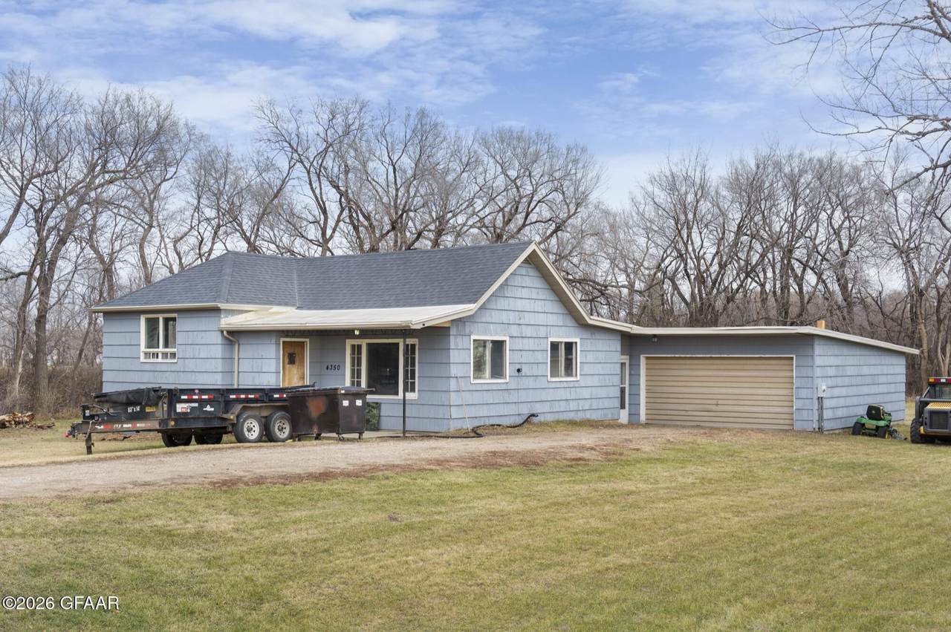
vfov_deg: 31.8
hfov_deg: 46.4
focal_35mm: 42
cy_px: 316
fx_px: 1108
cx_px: 476
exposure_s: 1/13
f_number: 7.1
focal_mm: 42
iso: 100
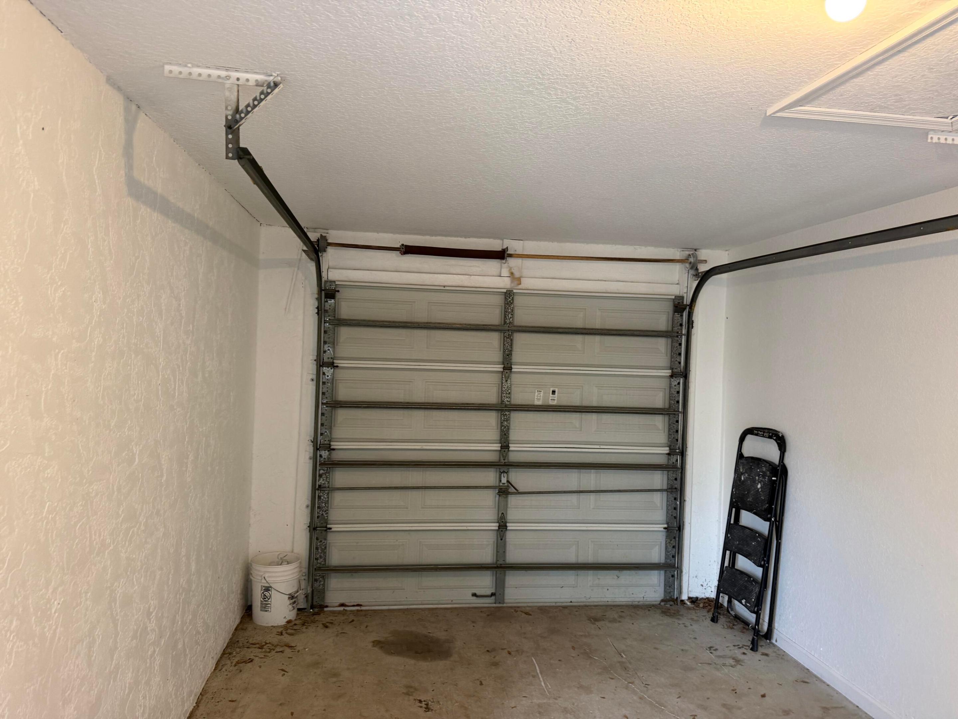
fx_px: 664
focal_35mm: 24
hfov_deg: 71.6
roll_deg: -1.6
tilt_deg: -0.8
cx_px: 479
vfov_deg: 56.8
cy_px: 360
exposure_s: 1/60
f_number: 1.78
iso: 250
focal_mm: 6.76
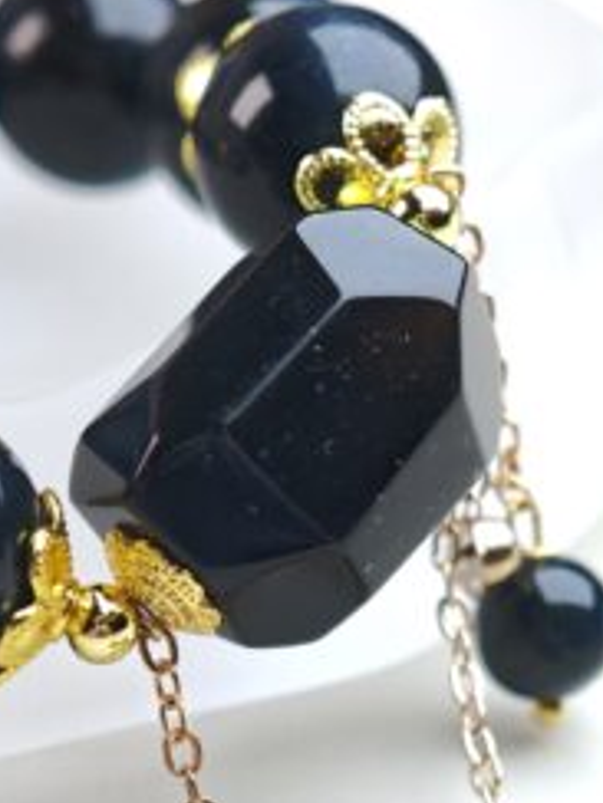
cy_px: 638
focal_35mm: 141
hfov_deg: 10.5
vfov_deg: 13.9
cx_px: 247
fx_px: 3275
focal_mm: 11.5
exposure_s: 1/259
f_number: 1.8
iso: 50
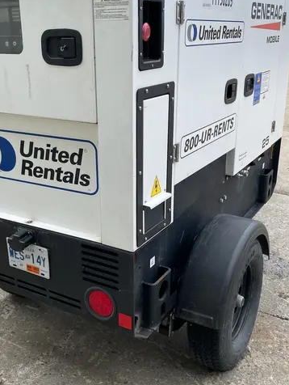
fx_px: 444
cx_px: 118
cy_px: 203
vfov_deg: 46.7
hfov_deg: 35.9
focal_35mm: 40
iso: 32
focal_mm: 4.2
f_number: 1.6
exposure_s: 1/1147
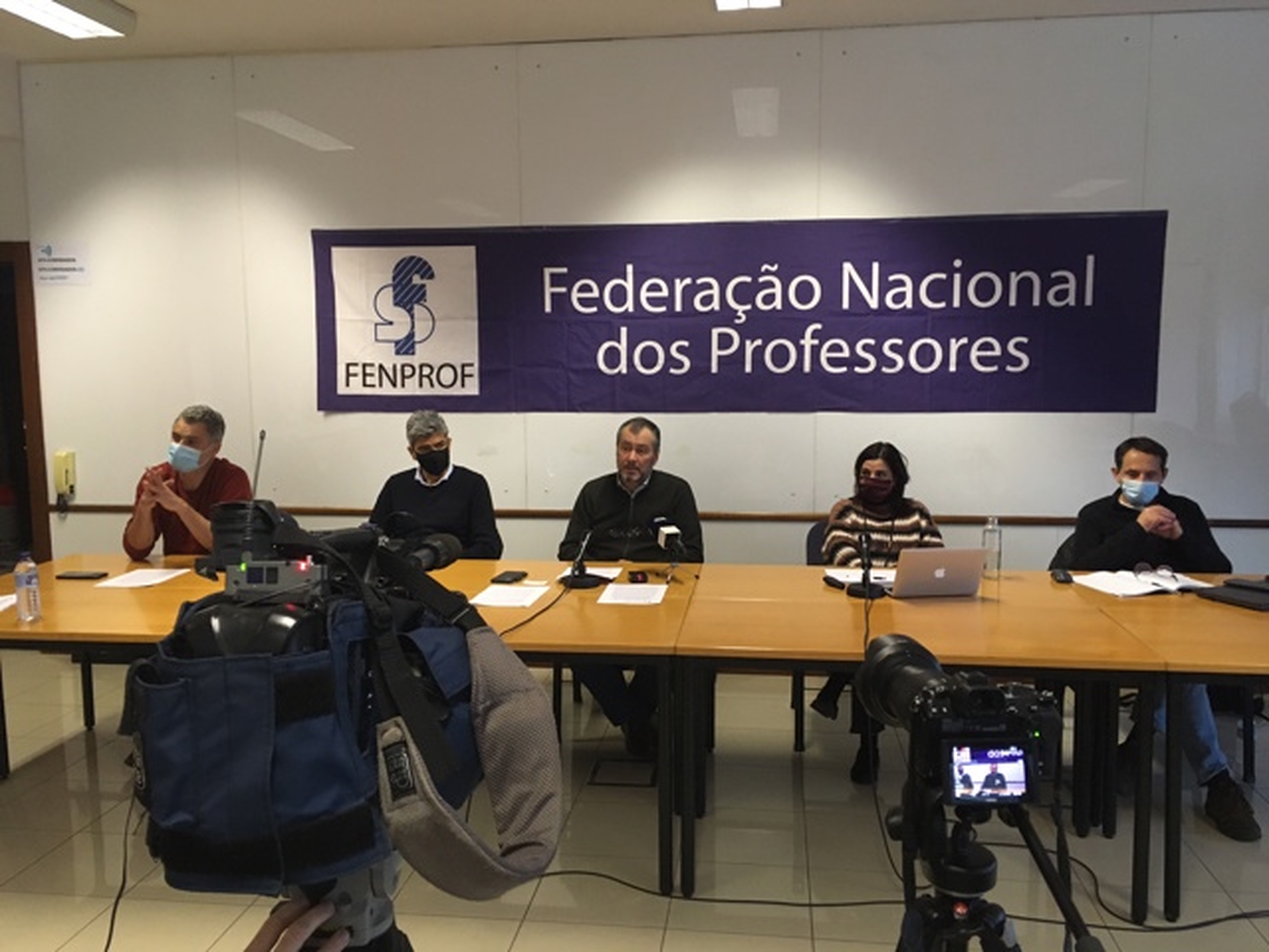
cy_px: 476
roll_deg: +0.7
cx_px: 634
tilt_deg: -8.6
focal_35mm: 29
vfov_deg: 48.2
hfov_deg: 61.7
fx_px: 1063
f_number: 2.2
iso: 200
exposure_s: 1/33
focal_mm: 4.15
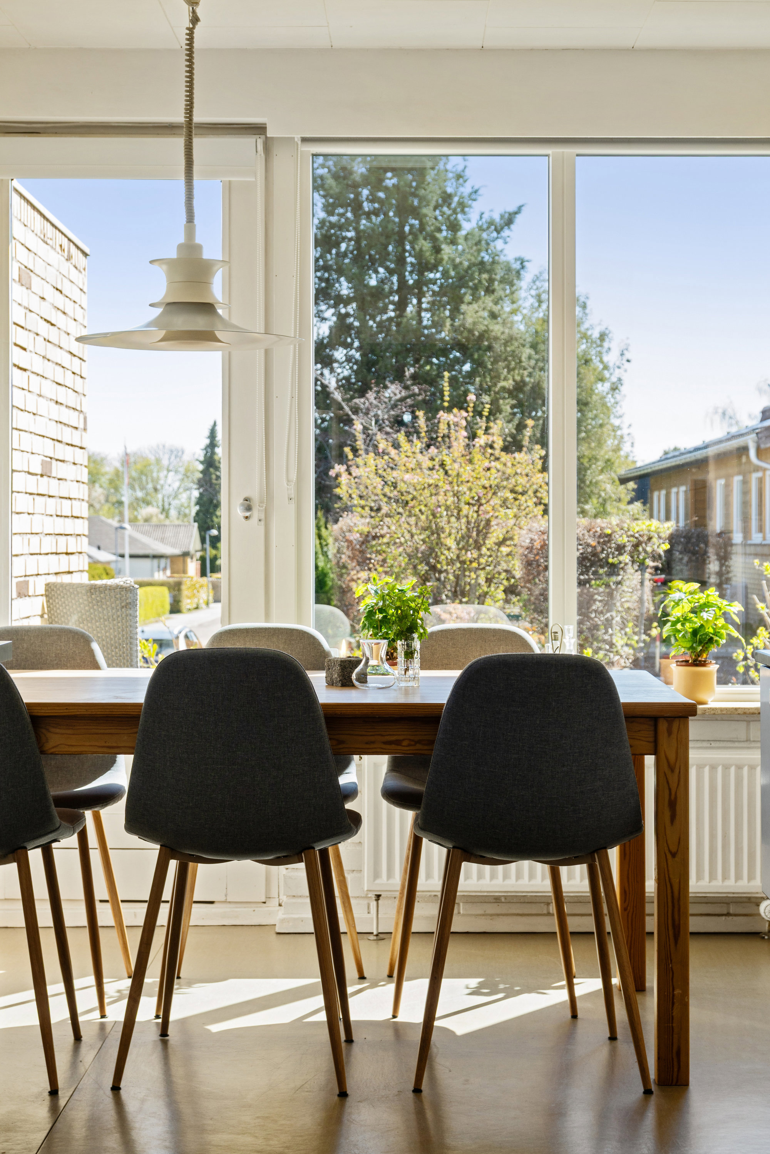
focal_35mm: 69
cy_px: 577
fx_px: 2214
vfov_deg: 29.2
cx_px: 385
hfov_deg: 19.7
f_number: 6.3
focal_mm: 46
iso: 200
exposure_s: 1/60
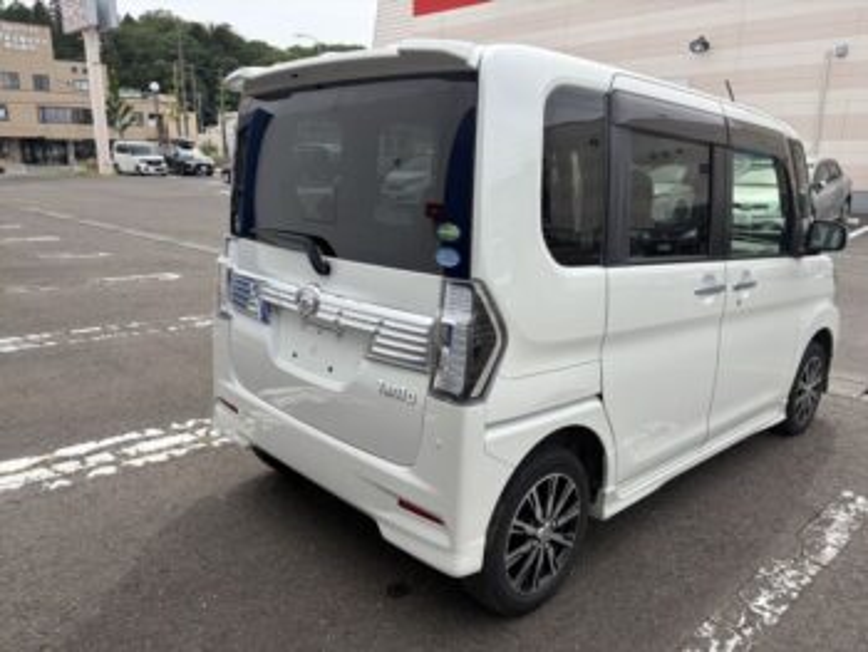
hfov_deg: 67.3
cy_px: 326
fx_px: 652
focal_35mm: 26
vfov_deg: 53.1
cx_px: 434
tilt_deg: -13.2
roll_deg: +0.1
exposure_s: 1/2283
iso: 50
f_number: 1.6
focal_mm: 5.96
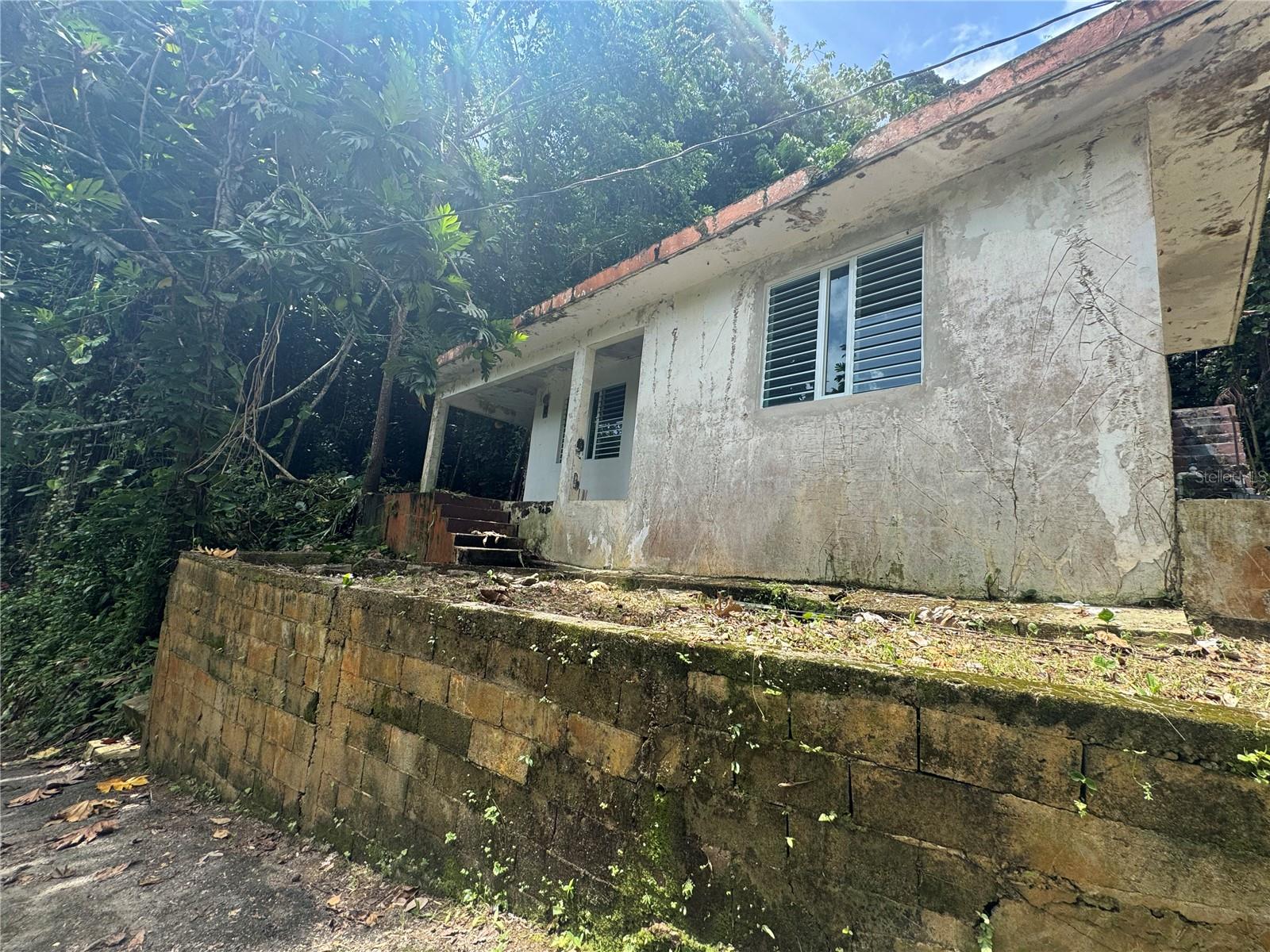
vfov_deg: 85.7
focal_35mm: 14
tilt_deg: +10.1
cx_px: 635
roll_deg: -7.0
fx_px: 514
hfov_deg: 102.1
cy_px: 476
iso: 40
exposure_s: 1/620
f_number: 2.2
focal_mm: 2.22
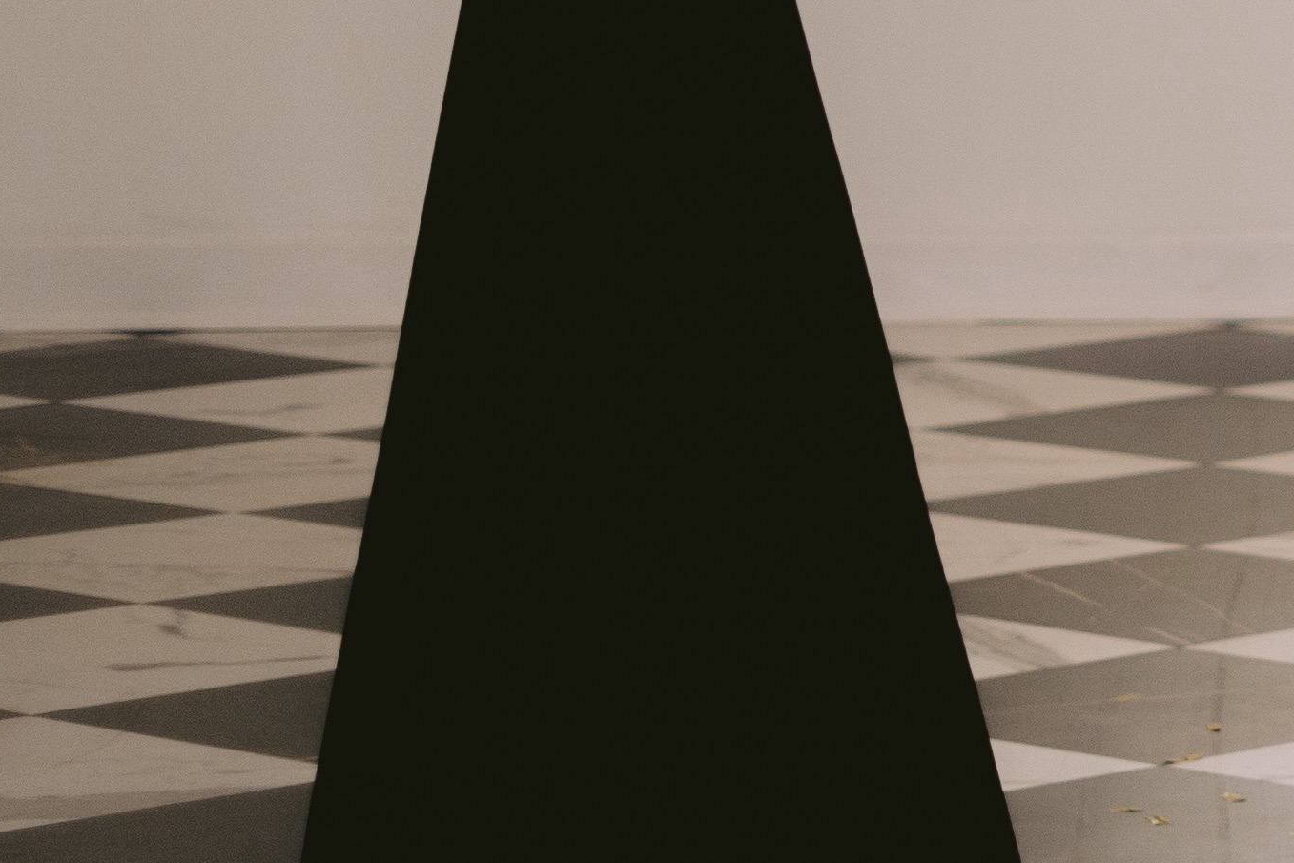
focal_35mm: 221
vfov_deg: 6.2
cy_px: -8
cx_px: 2774
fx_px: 7944
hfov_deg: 8.7
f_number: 1.8
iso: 250
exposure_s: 1/160
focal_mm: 50
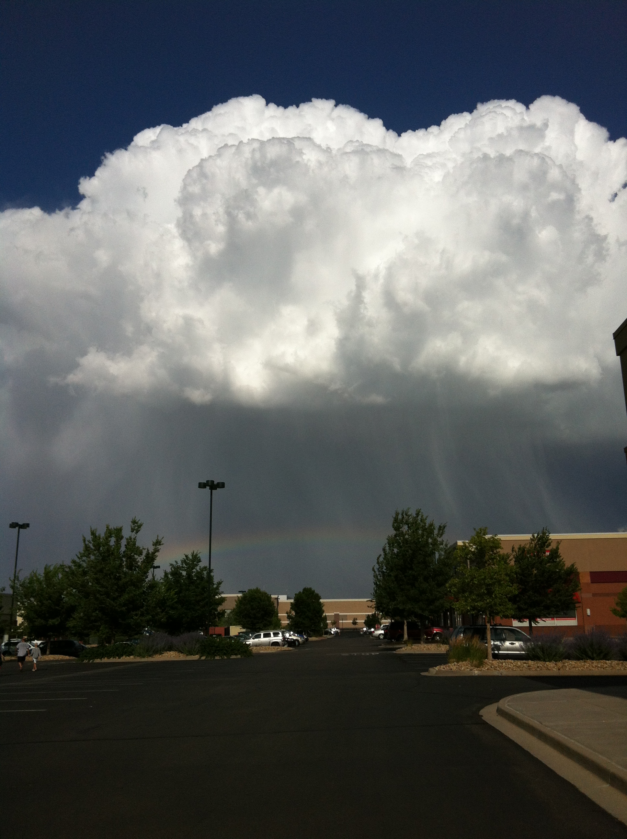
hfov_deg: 40.6
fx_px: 848
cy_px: 420
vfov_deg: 52.7
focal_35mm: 35
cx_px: 314
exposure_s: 1/6033
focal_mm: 3.85
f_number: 2.8
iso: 80
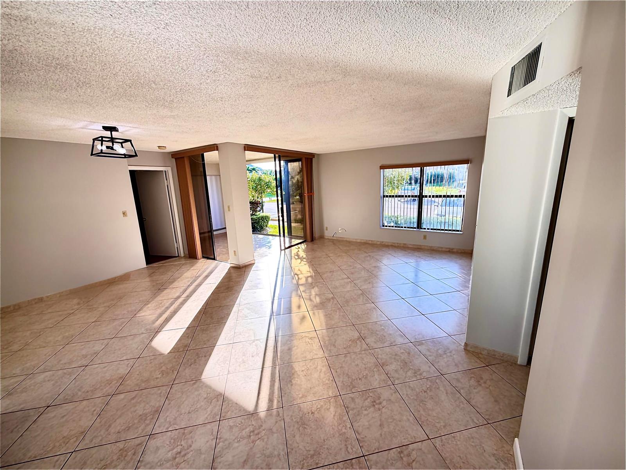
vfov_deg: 85.7
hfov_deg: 102.1
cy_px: 235
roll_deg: +1.0
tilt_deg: -14.8
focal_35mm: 14
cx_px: 313
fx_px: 253
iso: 80
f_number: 2.2
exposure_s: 1/121
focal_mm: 2.22
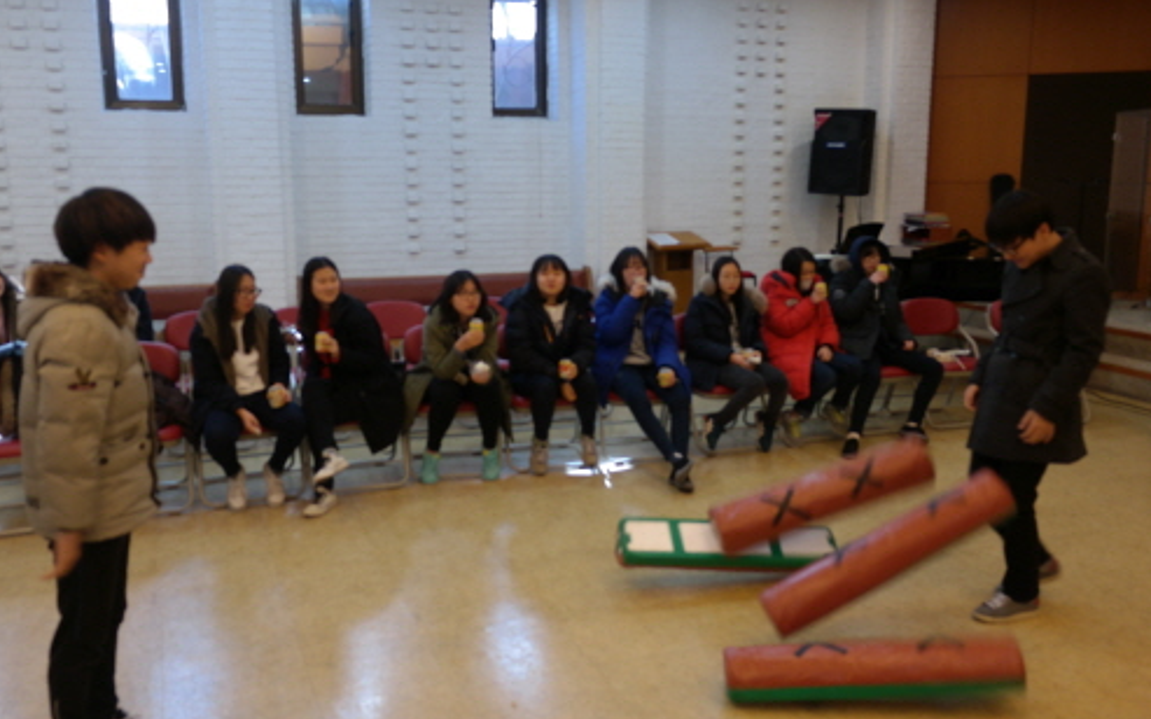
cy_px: 342
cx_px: 572
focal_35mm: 31
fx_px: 972
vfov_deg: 40.6
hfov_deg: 61.2
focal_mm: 20
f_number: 3.5
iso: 400
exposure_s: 1/40
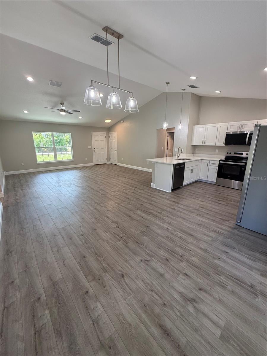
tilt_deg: -13.8
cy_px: 178
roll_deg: +0.0
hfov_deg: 85.7
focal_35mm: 14
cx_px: 134
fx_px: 144
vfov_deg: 102.1
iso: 160
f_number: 2.2
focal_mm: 2.22
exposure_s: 1/120
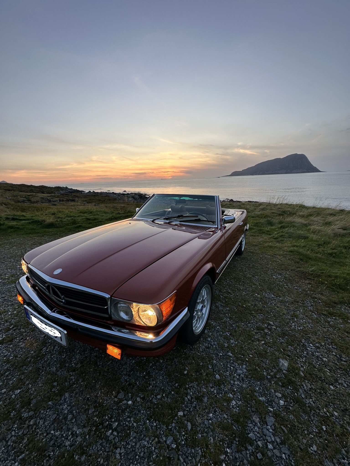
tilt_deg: -17.3
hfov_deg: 85.7
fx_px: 189
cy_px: 233
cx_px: 175
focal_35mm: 14
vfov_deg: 102.1
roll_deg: +2.7
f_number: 2.2
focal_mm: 2.22
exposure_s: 1/99
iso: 50
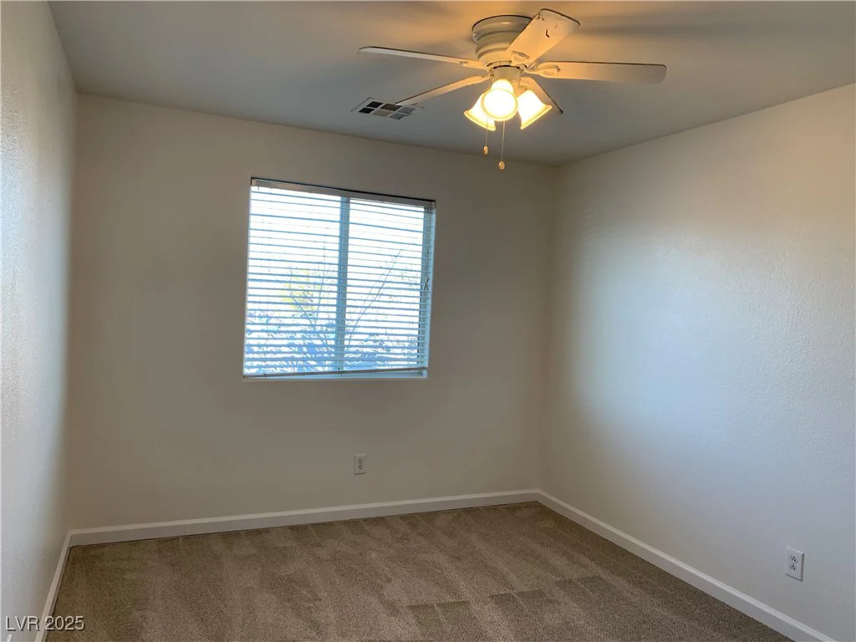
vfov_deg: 53.1
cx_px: 428
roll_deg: -3.5
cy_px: 321
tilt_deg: -1.4
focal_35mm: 26
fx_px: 643
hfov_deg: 67.3
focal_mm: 4.25
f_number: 1.8
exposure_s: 1/120
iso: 80
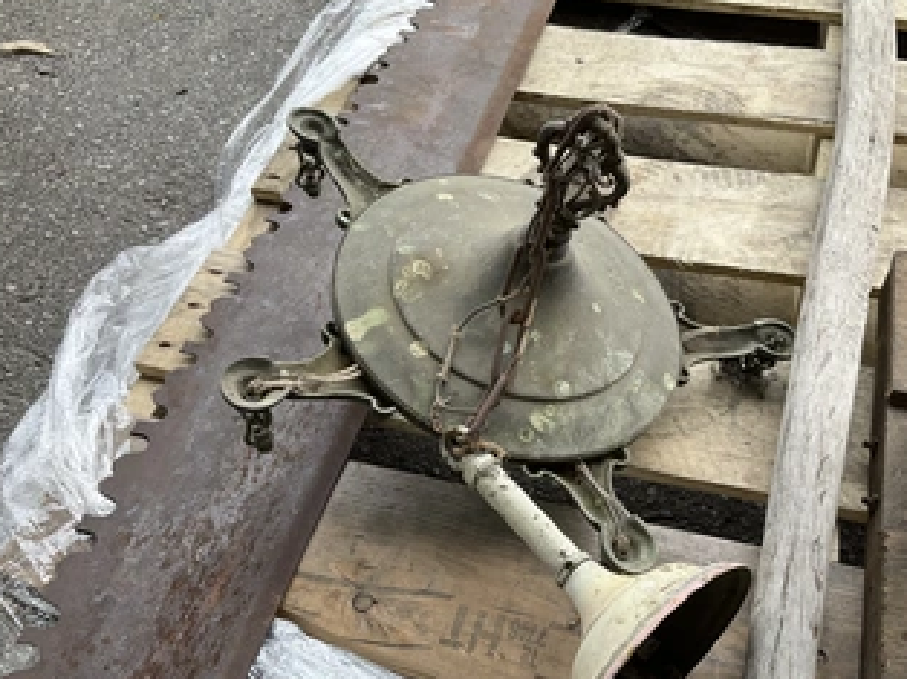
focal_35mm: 37
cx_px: 511
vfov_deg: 38.4
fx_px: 969
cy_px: 413
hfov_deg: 50.0
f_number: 1.8
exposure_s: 1/272
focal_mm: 3
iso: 25
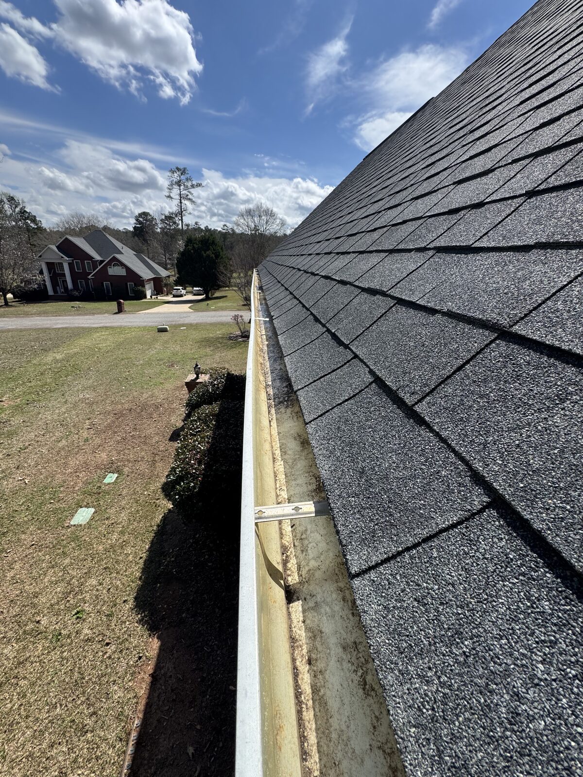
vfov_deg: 102.1
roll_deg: +0.0
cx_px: 292
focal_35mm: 14
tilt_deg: -20.5
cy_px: 388
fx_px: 314
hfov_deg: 85.7
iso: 50
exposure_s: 1/1927
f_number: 2.2
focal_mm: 2.22
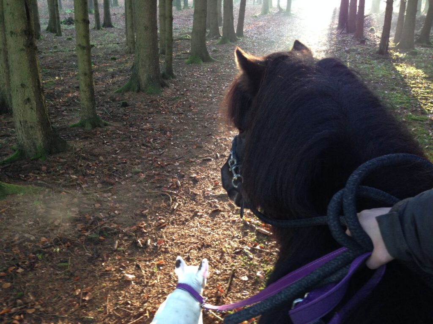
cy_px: 162
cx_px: 216
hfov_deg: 55.4
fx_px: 413
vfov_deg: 42.9
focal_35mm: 33
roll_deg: -2.3
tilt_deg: -13.8
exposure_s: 1/20
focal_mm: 4.12
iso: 100
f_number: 2.4
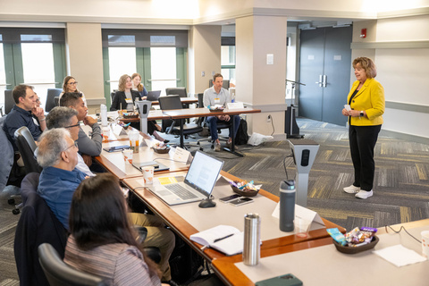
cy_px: 143
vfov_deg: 34.2
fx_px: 465
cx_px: 214
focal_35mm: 39
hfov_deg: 49.6
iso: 3200
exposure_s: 1/100
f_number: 3.2
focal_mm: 39
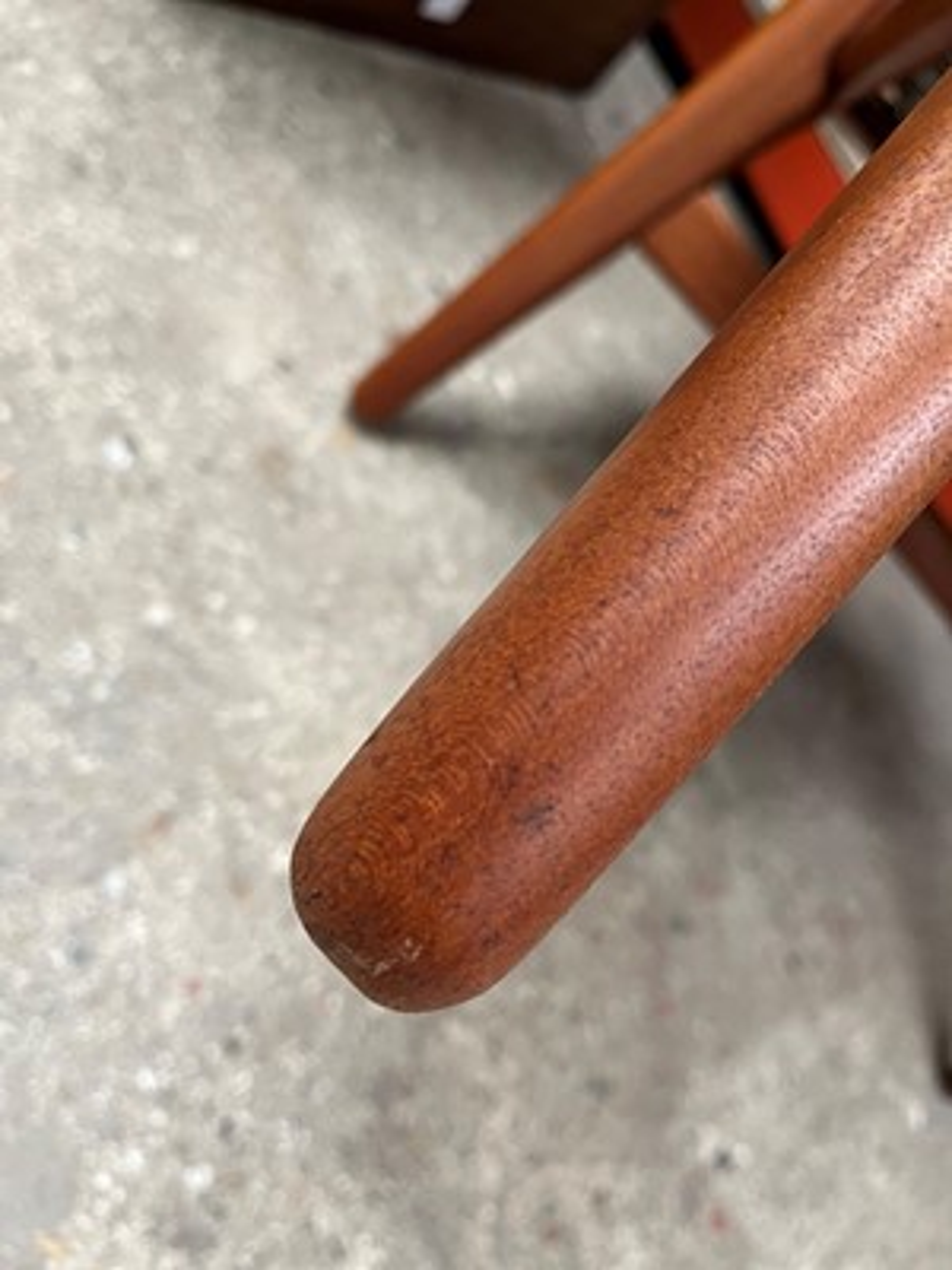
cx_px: 476
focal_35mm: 26
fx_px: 953
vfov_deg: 67.3
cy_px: 635
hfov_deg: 53.1
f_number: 1.6
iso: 200
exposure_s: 1/50
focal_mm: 5.1
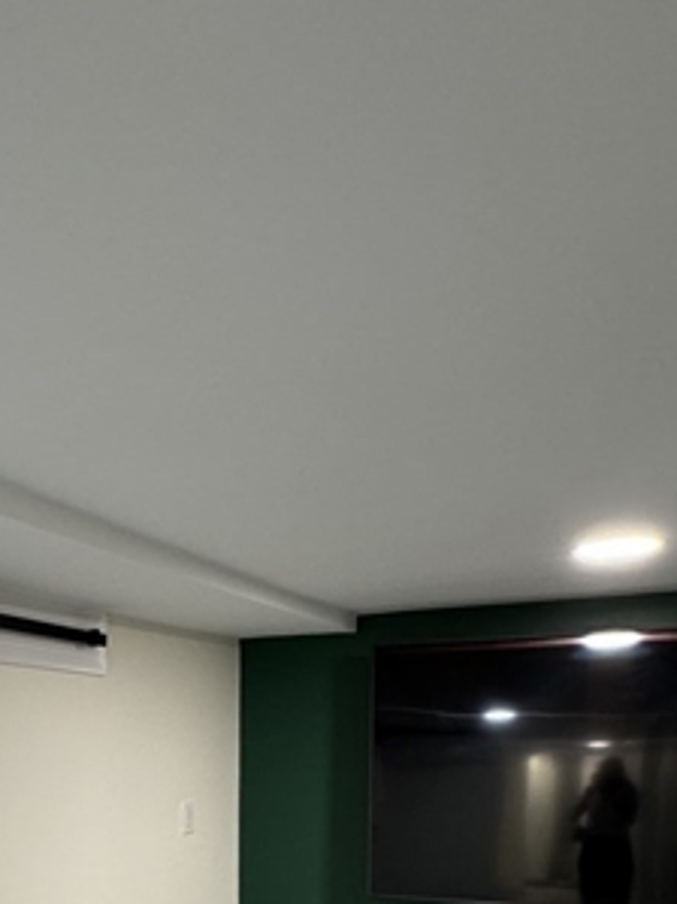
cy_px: 789
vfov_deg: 47.0
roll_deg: +0.5
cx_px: 136
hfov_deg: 38.2
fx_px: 939
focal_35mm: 36
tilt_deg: -0.9
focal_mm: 2.22
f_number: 2.2
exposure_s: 1/60
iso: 250
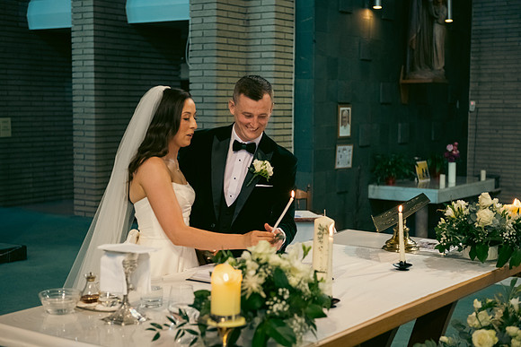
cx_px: 260
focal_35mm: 58
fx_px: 840
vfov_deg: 23.4
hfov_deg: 34.5
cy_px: 174
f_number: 3.5
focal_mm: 58
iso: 1000
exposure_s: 1/160
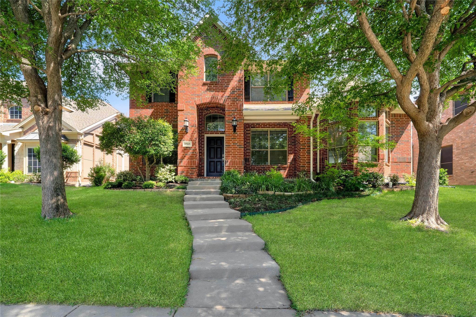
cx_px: 238
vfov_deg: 77.3
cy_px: 158
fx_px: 198
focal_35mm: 15
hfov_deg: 100.4
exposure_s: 1/250
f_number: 9
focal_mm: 15
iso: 500
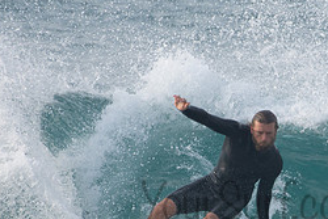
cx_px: 277
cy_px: 189
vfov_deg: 0.8
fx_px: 15871
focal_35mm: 1741
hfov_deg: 1.2
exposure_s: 1/2000
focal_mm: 500
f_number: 5.6
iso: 640
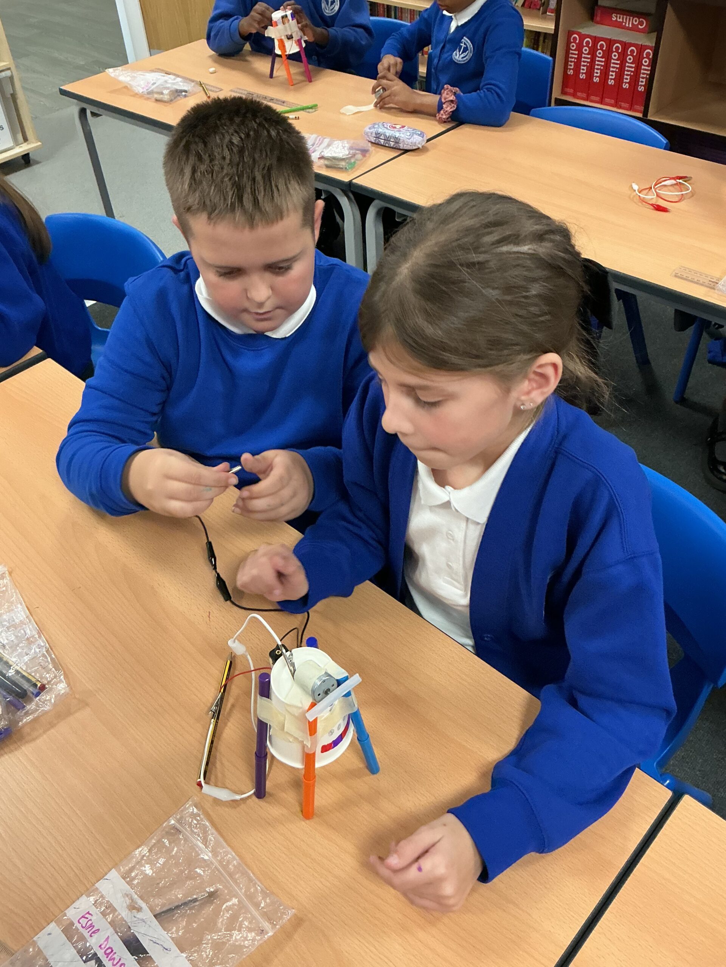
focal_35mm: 29
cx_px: 363
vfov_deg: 61.7
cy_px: 484
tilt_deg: -43.4
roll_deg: +4.9
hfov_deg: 48.2
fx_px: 811
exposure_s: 1/60
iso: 160
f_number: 1.8
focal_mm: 3
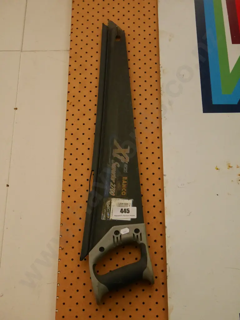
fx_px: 591
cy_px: 160
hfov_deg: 22.9
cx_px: 120
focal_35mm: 64
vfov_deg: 30.3
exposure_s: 1/200
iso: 3200
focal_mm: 32
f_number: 5.6
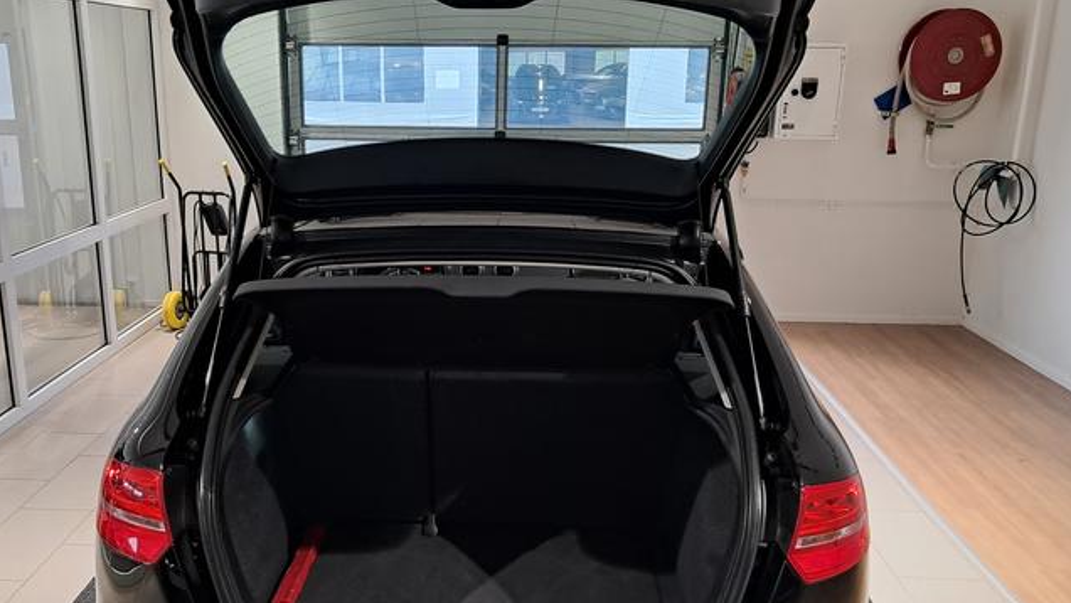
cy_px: 421
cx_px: 441
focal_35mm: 37
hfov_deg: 53.7
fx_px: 1051
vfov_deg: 31.6
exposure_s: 1/50
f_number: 1.8
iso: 320
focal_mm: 4
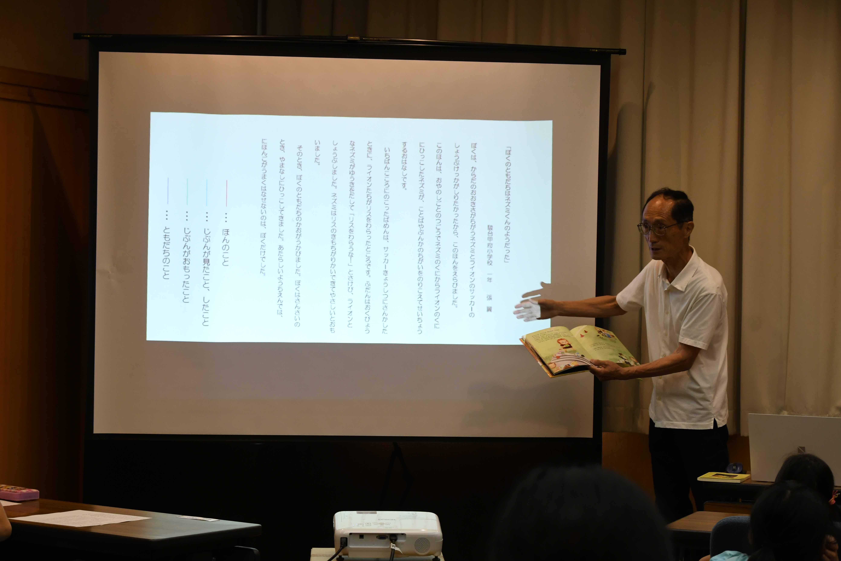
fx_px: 2032
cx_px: 420
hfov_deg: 23.4
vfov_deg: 15.7
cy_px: 280
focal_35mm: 87
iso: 1000
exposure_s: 1/200
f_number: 7.1
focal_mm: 58
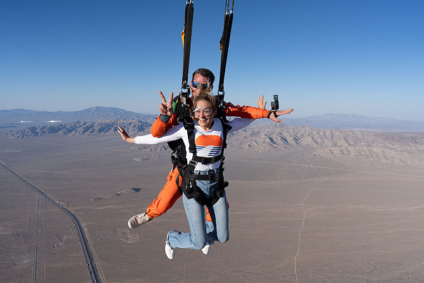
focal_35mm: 24
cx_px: 212
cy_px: 142
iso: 800
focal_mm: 24
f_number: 10
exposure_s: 1/2000
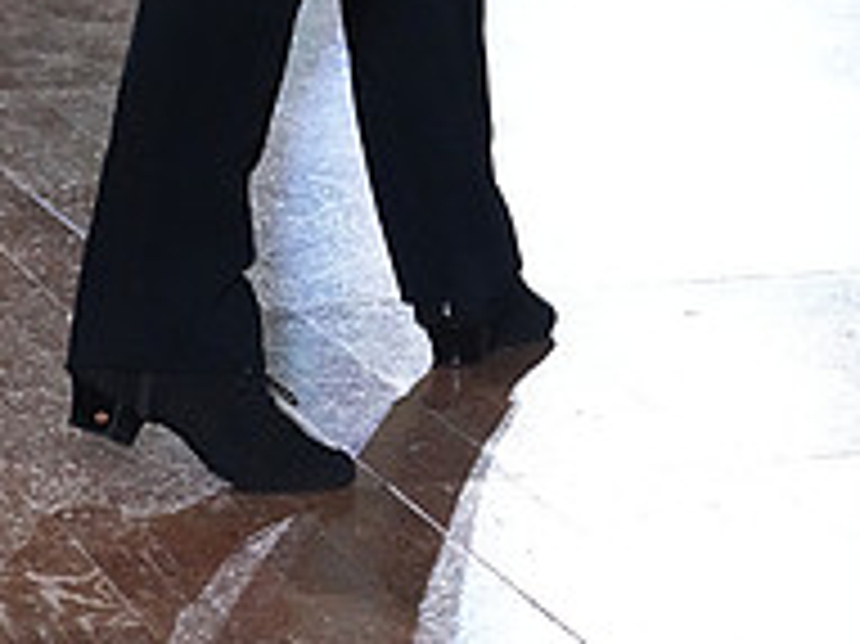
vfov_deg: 5.7
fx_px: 6381
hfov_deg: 7.7
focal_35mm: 257
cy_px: -414
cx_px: 655
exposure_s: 1/400
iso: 8000
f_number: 7.1
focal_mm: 88
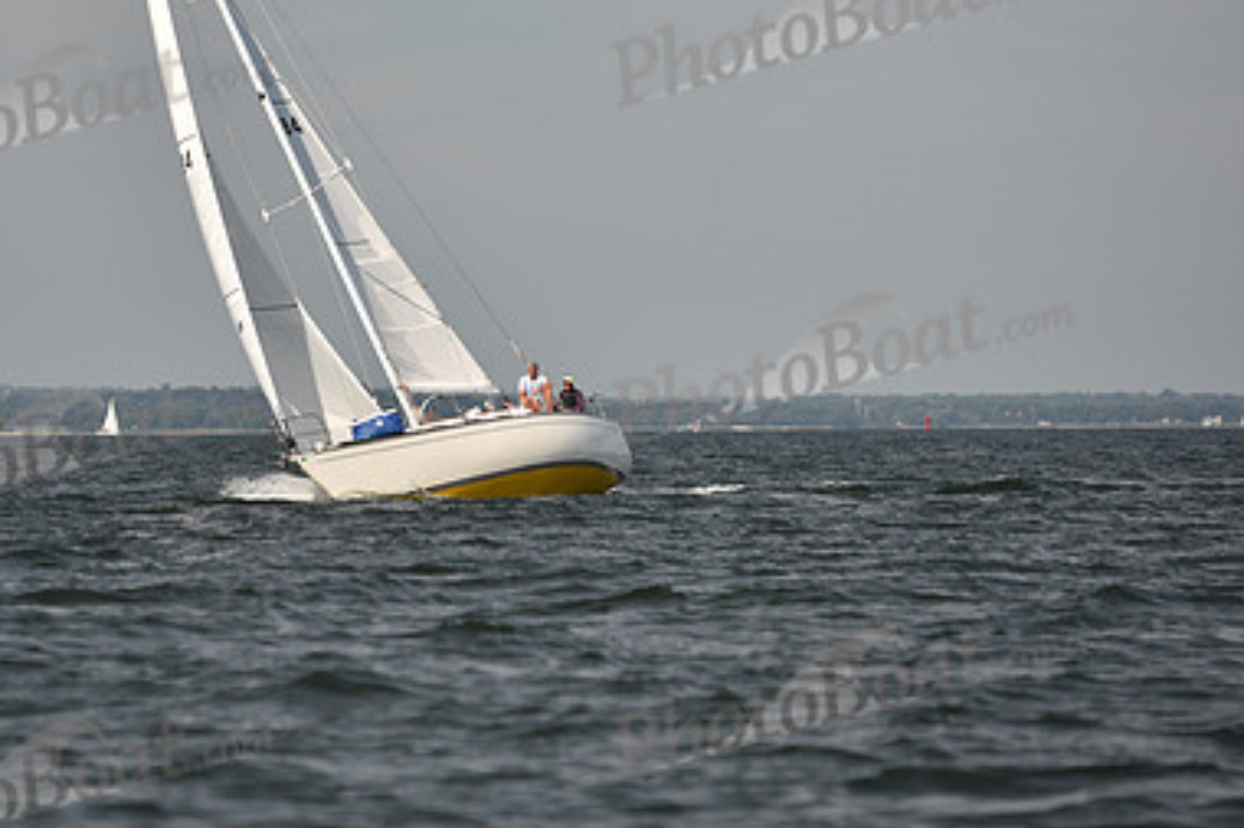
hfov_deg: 9.0
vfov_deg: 6.0
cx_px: 445
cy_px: 237
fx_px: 7909
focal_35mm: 229
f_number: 3.2
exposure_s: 1/2500
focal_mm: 150
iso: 250
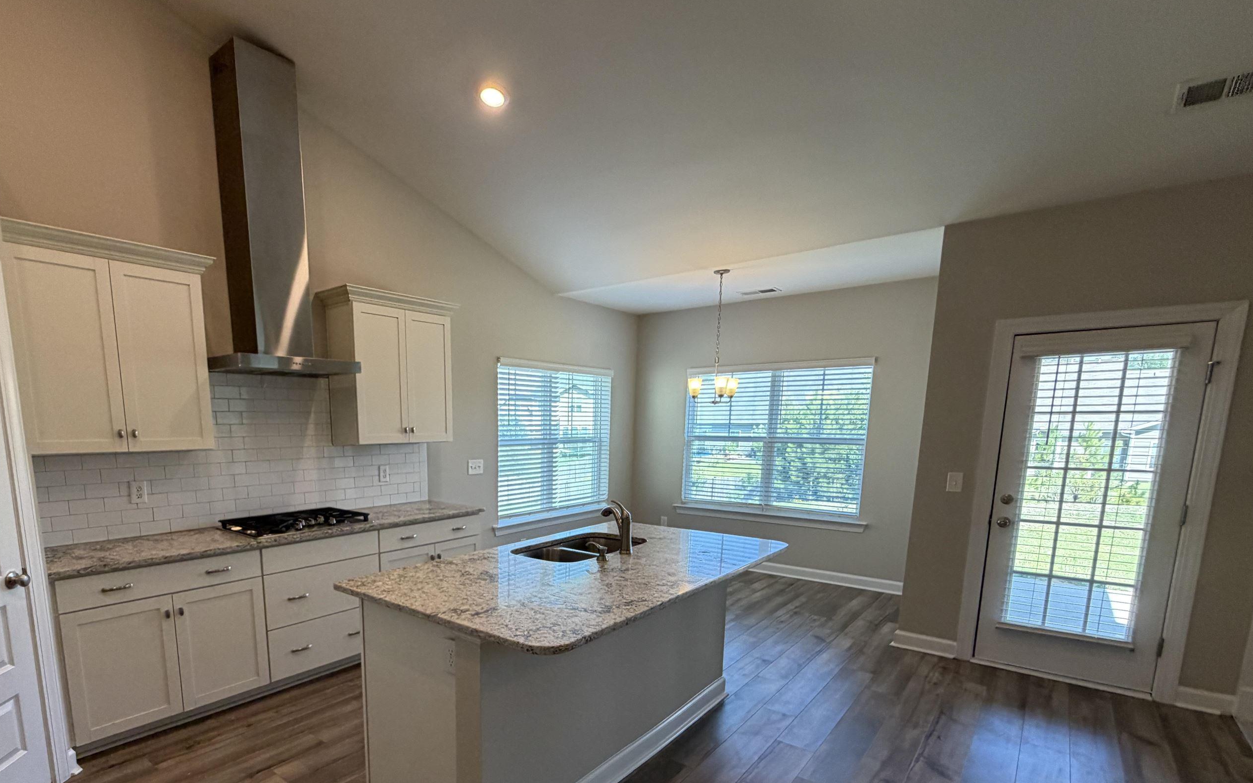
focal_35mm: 18
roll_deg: +0.0
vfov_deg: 63.3
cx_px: 523
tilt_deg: -7.2
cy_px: 525
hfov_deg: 90.3
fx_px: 615
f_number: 2.2
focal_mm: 2.22
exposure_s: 1/120
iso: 250
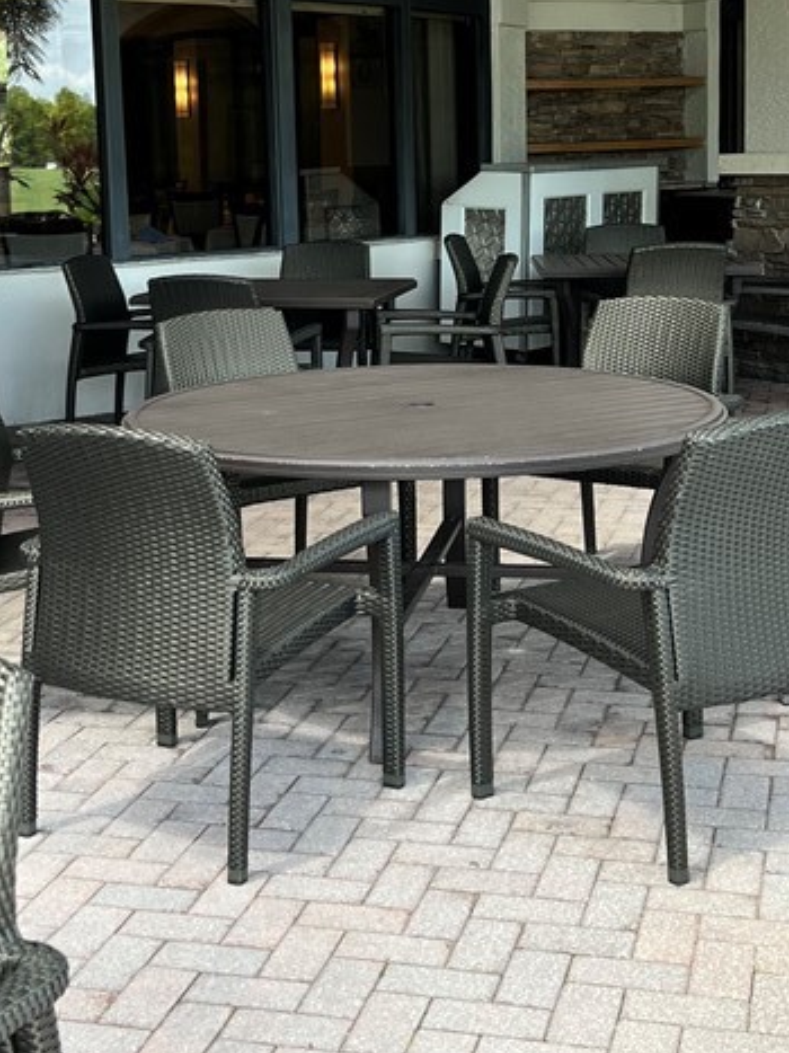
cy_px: 374
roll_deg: +1.2
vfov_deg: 33.6
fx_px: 1733
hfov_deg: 25.6
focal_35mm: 57
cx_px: 392
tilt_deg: -5.6
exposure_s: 1/249
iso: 40
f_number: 1.5
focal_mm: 5.7
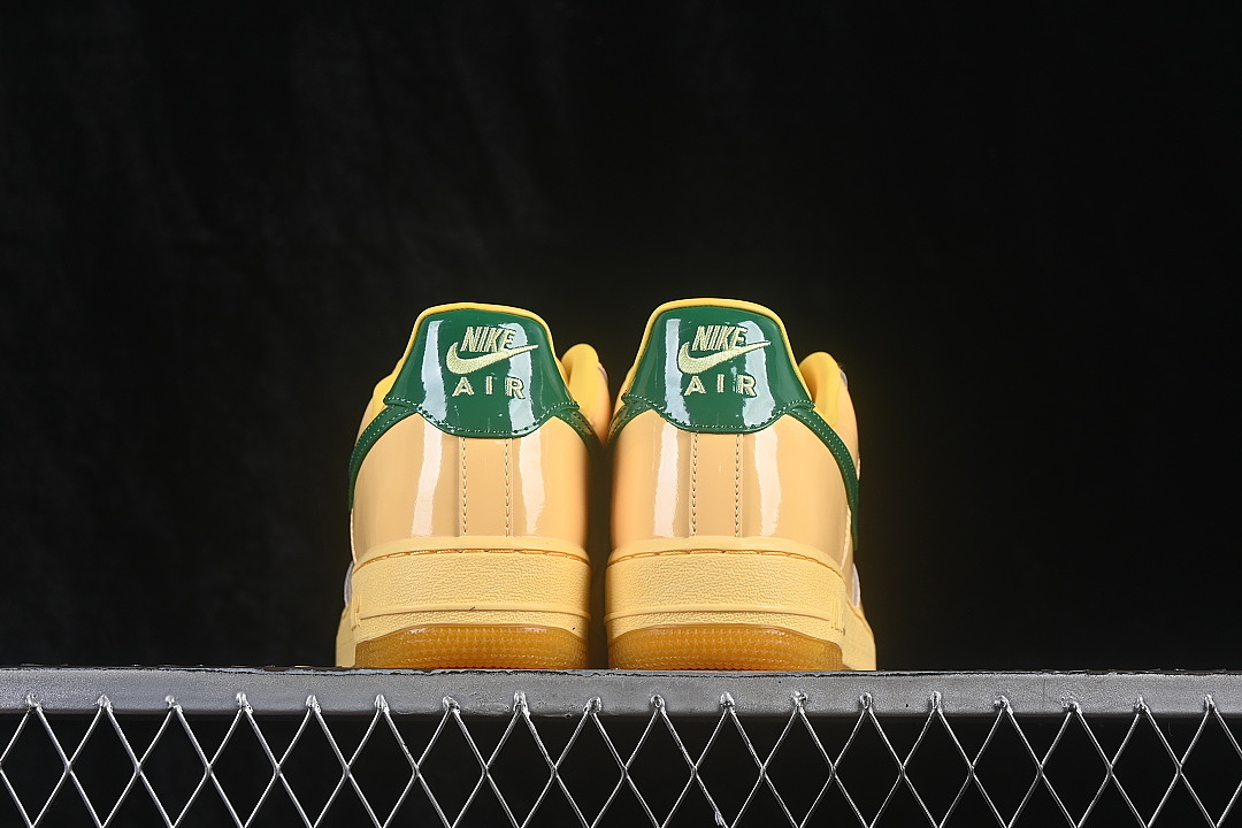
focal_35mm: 75
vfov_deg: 18.2
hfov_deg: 27.0
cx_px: 621
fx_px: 2587
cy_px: 414
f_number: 8
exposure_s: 1/80
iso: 160
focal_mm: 50
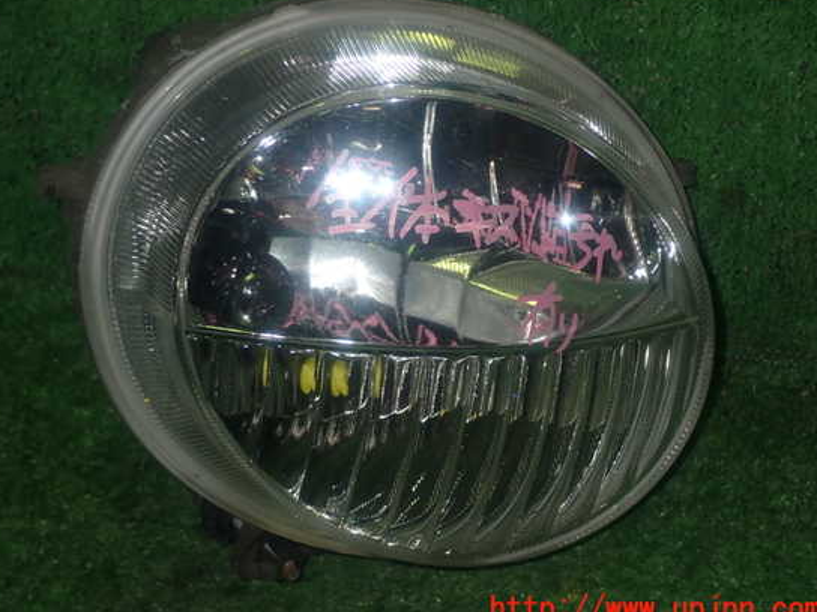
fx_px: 2006
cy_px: 291
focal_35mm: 85
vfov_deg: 17.4
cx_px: 378
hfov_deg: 23.0
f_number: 4.1
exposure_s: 1/80
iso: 200
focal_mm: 13.65
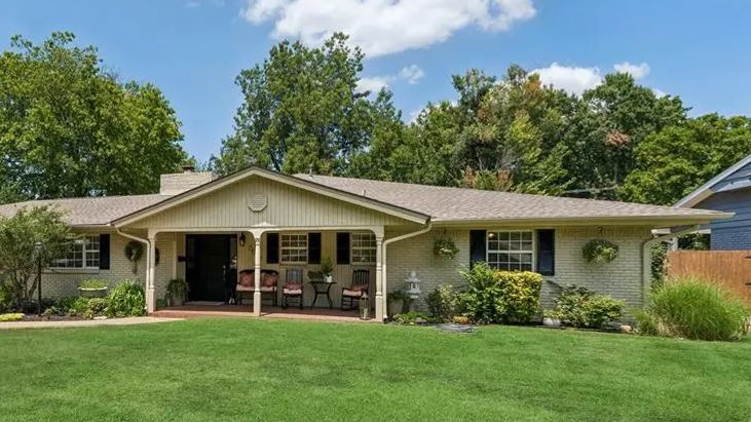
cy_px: 254
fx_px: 438
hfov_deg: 78.0
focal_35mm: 22
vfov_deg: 51.1
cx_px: 238
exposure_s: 1/400
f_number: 8
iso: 200
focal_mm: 10
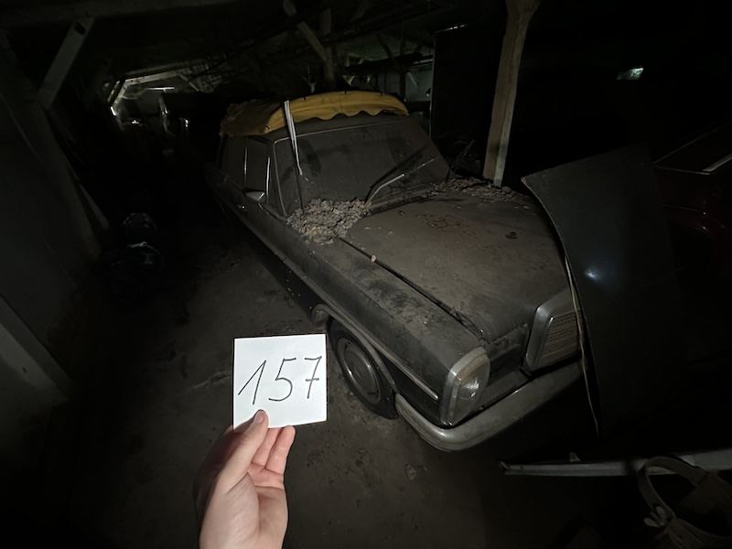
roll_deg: +3.7
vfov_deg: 85.7
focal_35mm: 14
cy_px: 274
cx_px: 366
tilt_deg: -30.6
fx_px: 296
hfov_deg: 102.1
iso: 2000
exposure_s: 1/29
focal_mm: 2.22
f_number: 2.2
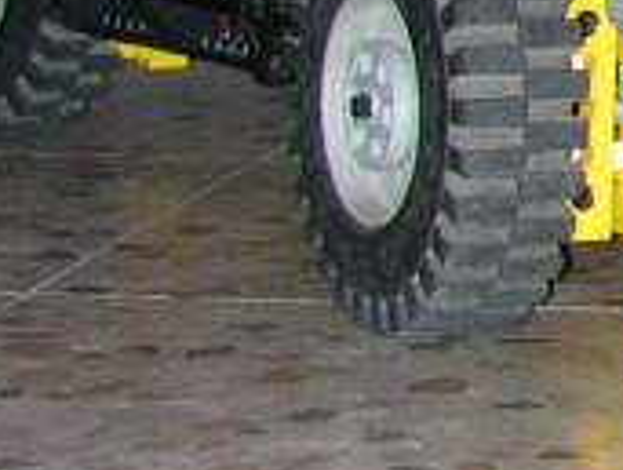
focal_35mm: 221
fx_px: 3986
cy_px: -233
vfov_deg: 6.7
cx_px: 1669
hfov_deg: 8.0
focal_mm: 5.6
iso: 100
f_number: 2.7
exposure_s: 1/60
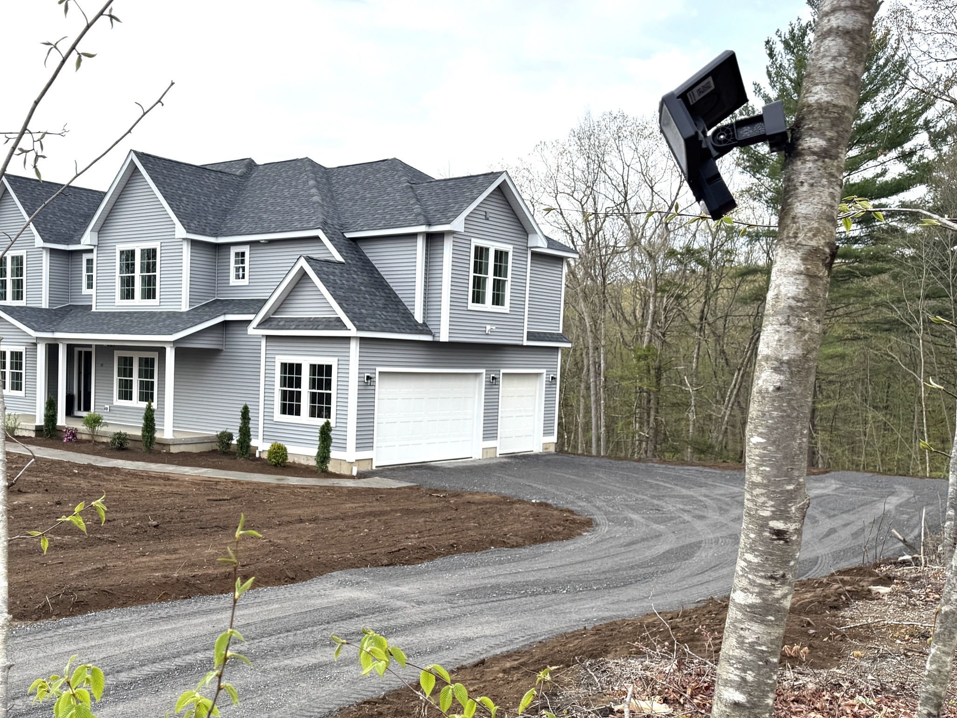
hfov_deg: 50.0
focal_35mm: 36
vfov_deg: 39.6
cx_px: 284
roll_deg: -2.3
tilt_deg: -3.6
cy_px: 411
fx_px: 995
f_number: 1.78
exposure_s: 1/2710
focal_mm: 6.76
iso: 80
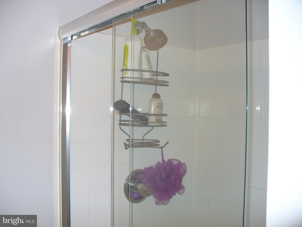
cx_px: 151
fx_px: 323
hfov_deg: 50.1
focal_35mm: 37
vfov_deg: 38.7
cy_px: 114
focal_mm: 6.1
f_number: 2.8
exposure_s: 1/30
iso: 100
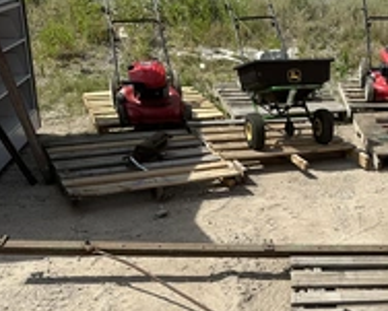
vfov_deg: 25.3
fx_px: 667
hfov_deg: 30.7
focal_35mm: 58
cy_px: 297
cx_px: 363
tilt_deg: -27.1
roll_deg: -2.7
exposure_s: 1/2320
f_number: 1.8
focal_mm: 3
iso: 25
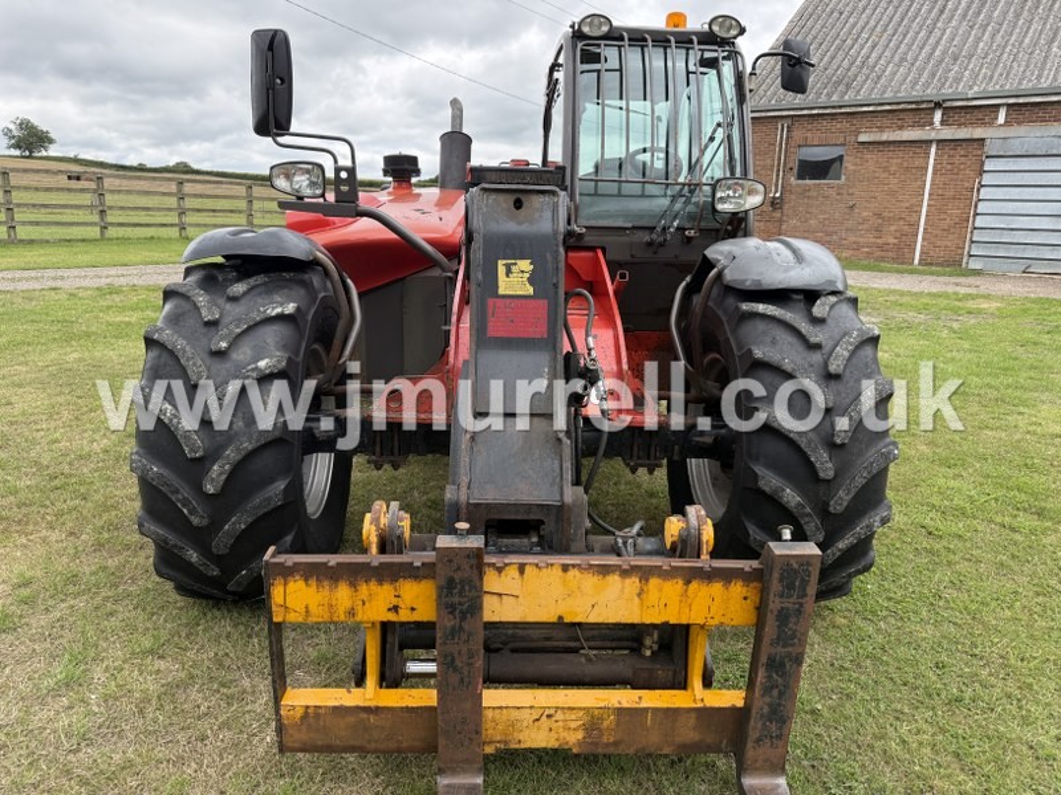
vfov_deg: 56.8
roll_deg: -1.9
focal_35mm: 24
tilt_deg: -14.0
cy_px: 398
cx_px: 530
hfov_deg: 71.6
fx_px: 736
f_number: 1.78
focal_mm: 6.76
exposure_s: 1/1046
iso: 100
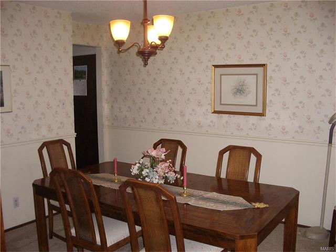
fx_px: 340
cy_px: 126
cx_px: 168
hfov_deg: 52.6
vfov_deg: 40.7
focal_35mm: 35
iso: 200
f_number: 2.6
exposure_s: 1/60
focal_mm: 5.8
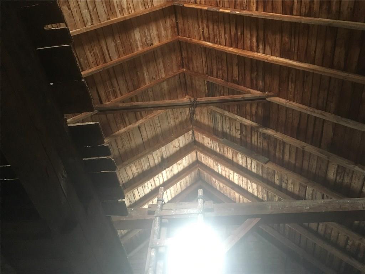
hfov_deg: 61.7
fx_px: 306
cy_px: 137
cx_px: 182
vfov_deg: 48.2
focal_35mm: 29
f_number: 2.2
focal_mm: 4.15
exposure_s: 1/15
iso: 250
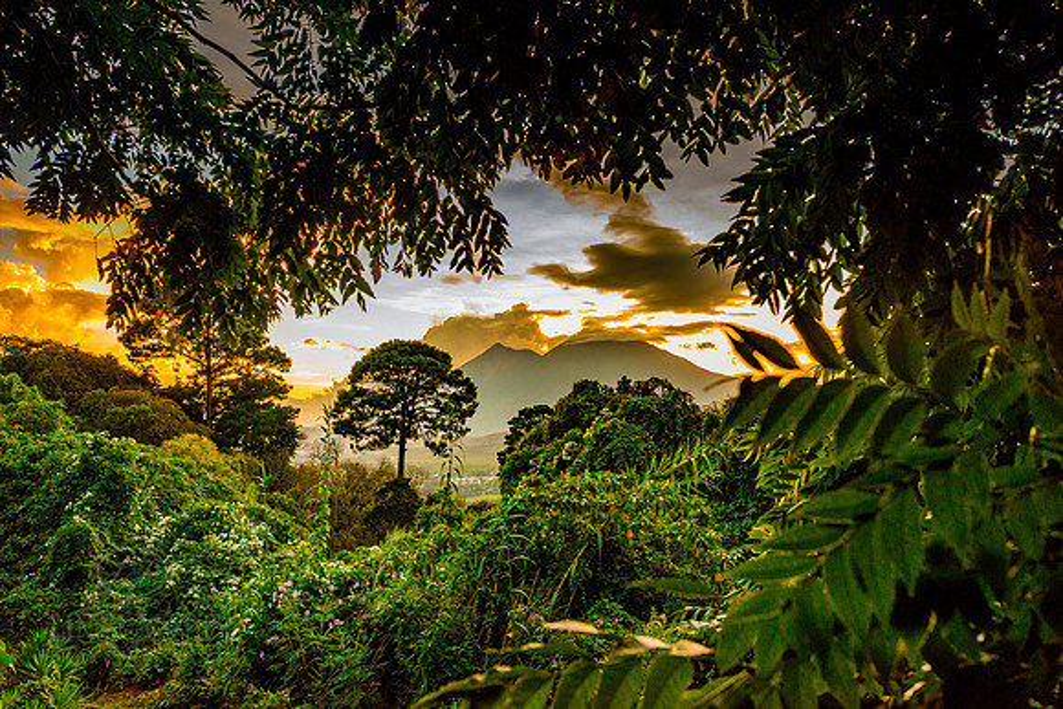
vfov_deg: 53.2
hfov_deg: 73.7
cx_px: 532
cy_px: 354
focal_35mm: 24
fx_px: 709
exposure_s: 1/320
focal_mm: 24
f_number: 9
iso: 2000
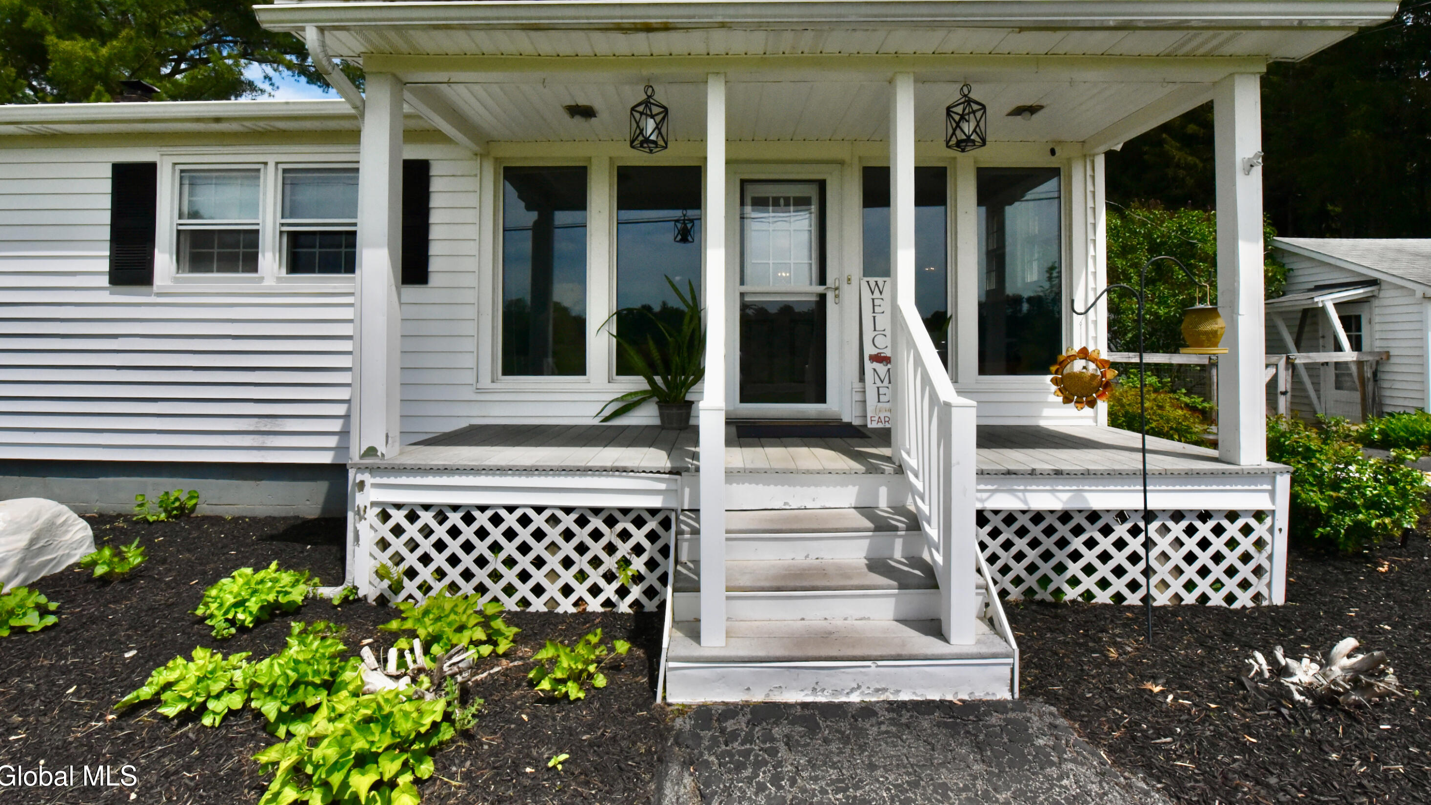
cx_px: 724
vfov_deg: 70.0
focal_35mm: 15
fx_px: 569
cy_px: 332
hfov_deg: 103.0
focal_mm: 14
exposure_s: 1/4000
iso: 4000
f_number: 20
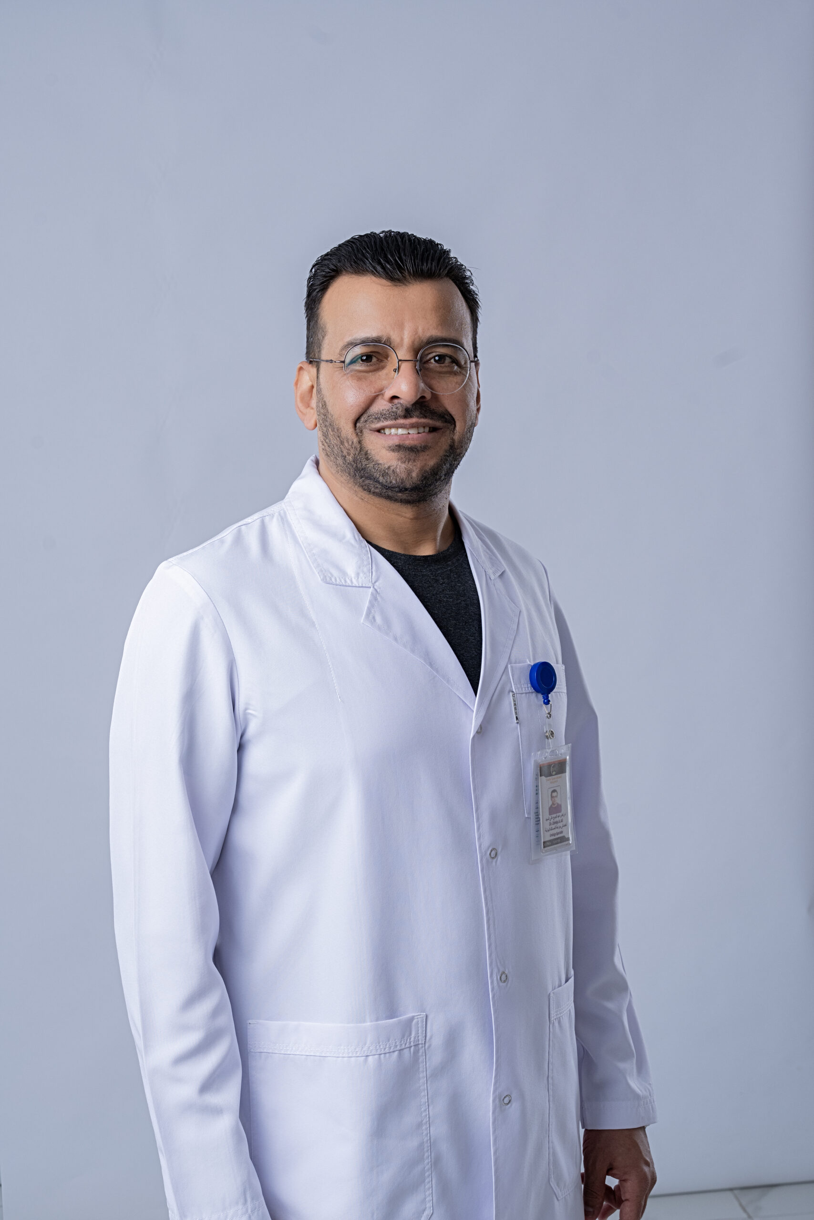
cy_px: 610
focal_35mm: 55
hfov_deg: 24.6
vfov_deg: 36.2
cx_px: 407
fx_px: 1865
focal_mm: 55
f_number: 8
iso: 250
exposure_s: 1/200
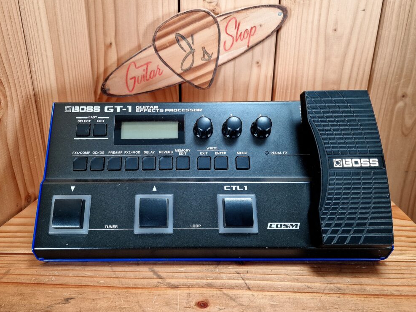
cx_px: 207
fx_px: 288
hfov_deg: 71.6
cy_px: 159
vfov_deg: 56.8
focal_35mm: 24
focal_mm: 6.4
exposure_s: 1/120
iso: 50
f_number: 1.8
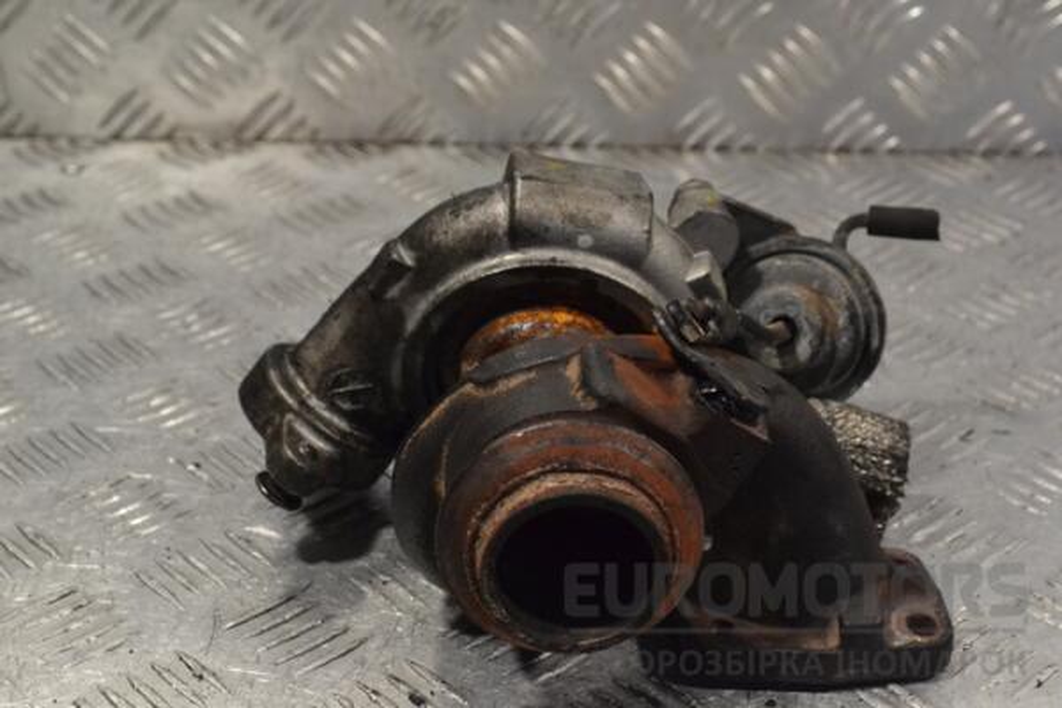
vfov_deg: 20.2
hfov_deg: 29.9
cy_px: 354
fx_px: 1991
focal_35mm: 68
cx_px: 531
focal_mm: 45
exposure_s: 1/320
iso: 3200
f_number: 9
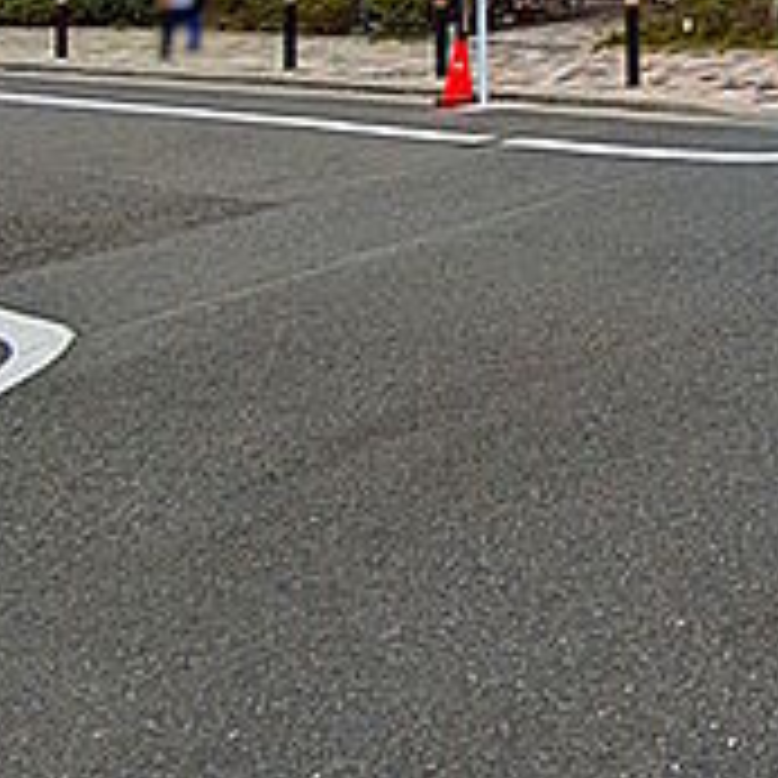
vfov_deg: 32.6
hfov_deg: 26.3
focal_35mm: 43
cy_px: -144
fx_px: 1093
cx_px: 1210
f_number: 2.2
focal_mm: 1.83
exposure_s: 1/1145
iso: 49
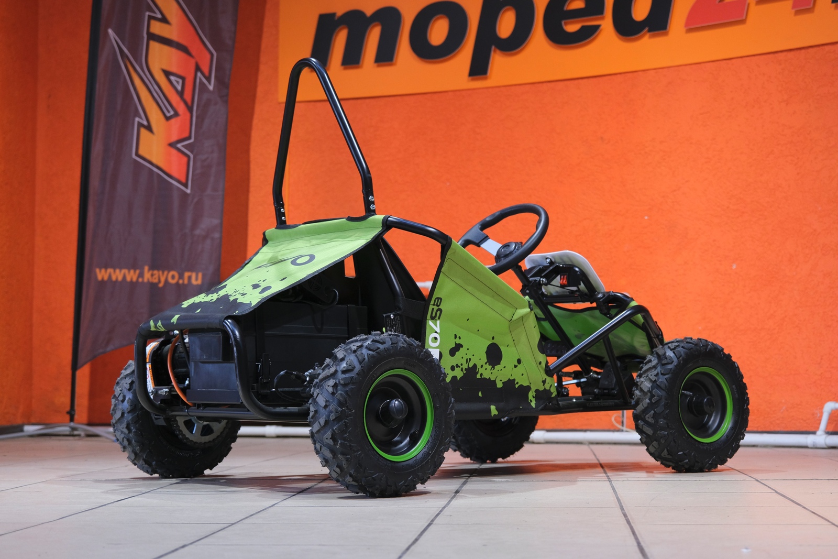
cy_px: 280
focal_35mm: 59
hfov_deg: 33.9
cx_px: 419
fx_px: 1373
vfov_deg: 23.0
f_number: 4
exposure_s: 1/100
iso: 1250
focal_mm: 39.3
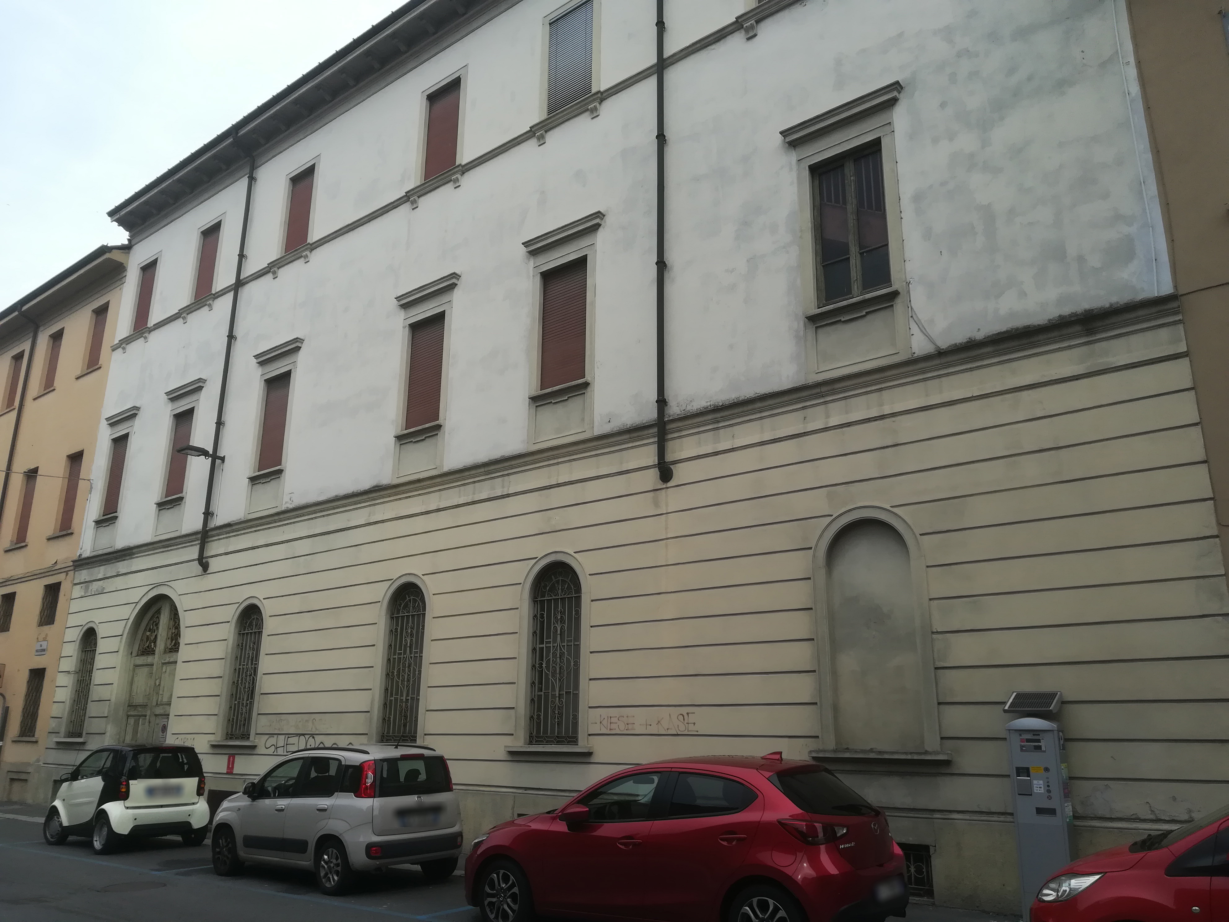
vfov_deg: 53.1
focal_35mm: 26
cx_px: 614
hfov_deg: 67.3
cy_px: 461
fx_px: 923
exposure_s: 1/435
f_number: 2.2
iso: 50
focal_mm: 3.83
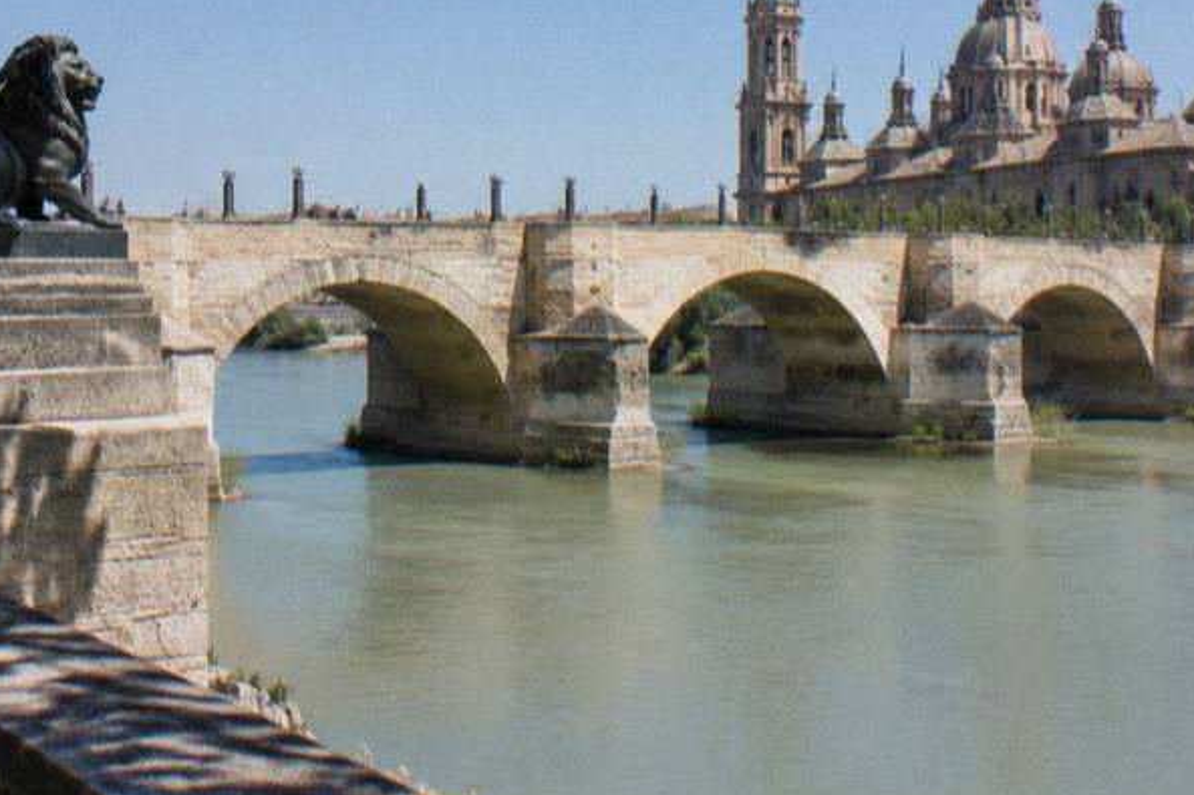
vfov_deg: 22.9
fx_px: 1956
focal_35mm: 59
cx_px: 662
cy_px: 264
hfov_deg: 33.9
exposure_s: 1/50
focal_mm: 35
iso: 2000
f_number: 9
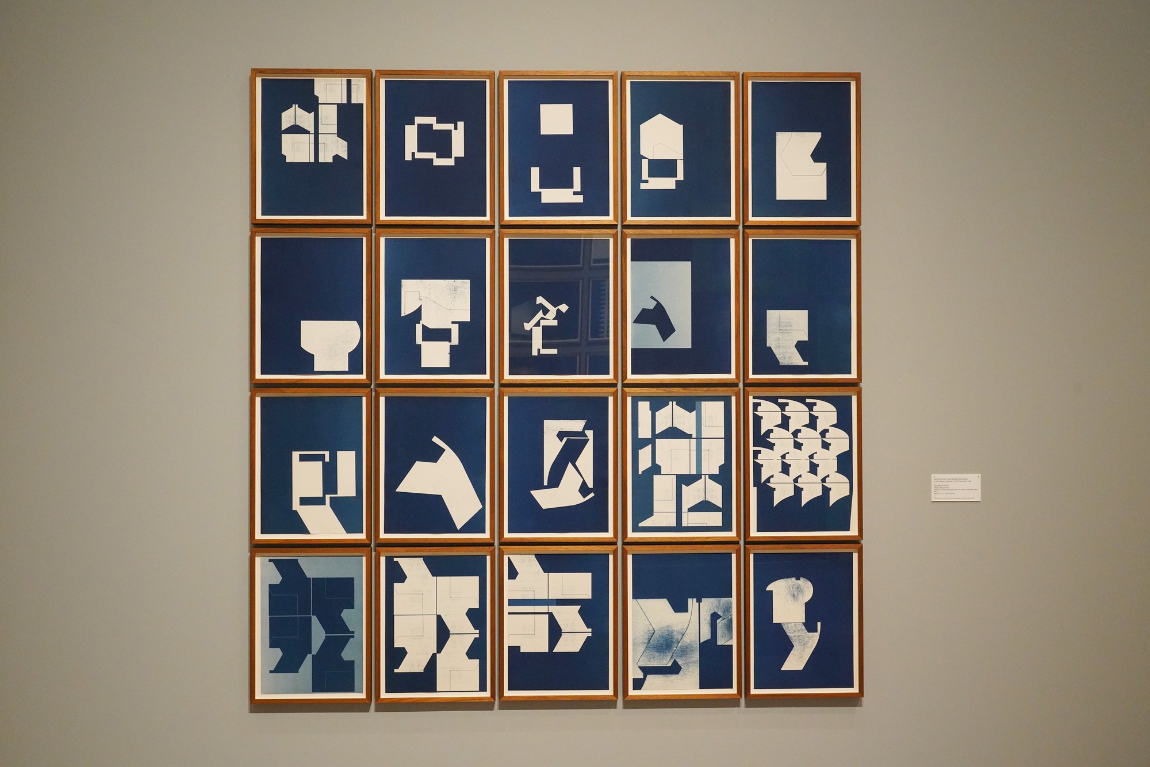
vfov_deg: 34.2
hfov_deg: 49.5
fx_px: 1246
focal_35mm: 39
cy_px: 384
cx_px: 575
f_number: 9
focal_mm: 39
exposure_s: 1/80
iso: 8000
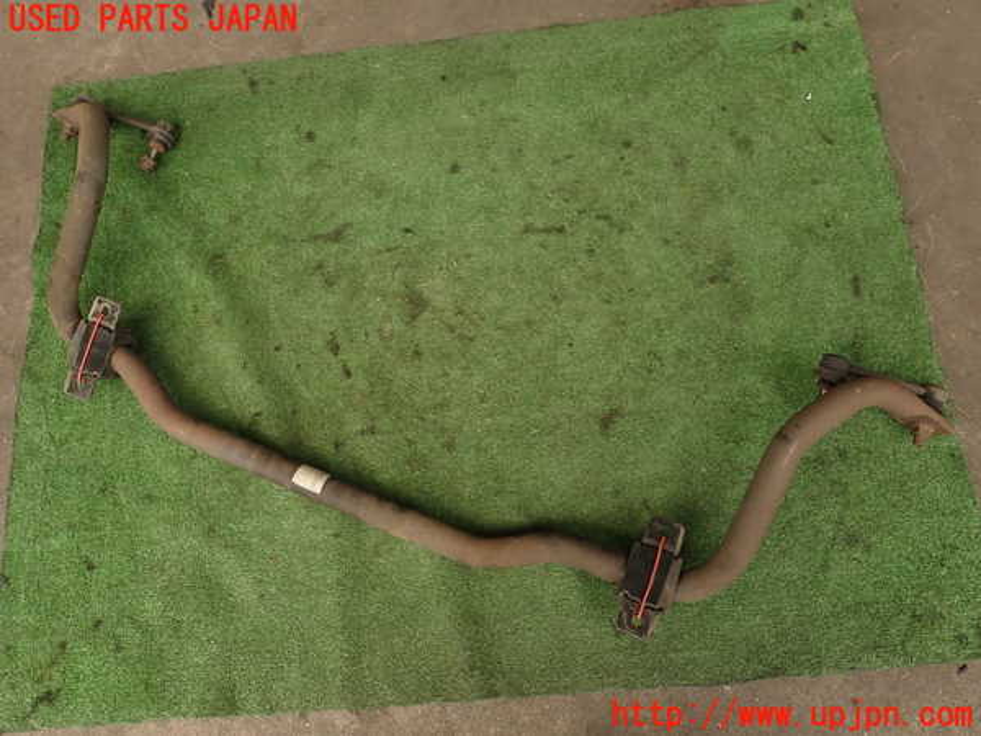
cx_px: 490
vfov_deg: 54.9
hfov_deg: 69.4
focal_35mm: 25
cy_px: 368
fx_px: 708
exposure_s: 1/200
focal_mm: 4.5
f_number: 2.8
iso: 100
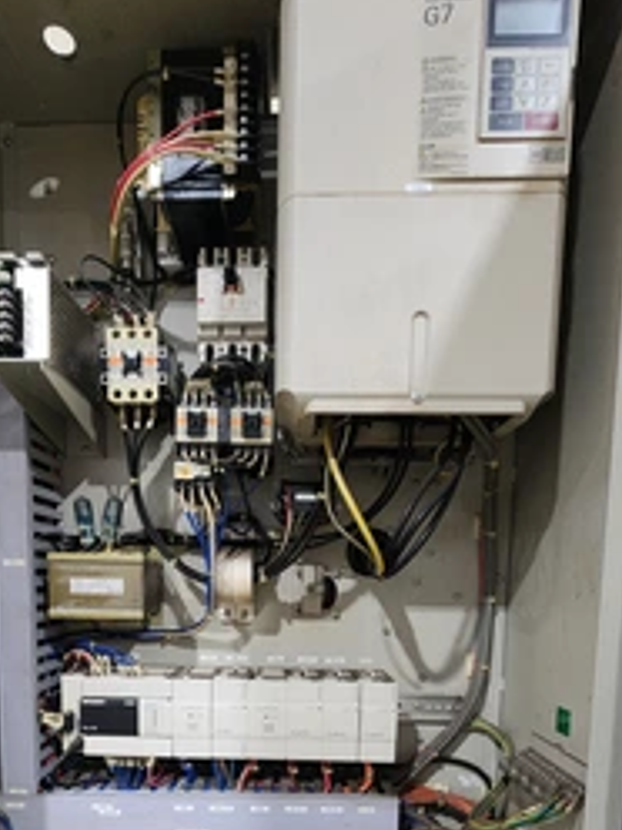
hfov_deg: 63.2
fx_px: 503
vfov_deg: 72.9
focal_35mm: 21
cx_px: 271
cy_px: 633
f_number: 2.2
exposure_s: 1/30
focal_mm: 2.2
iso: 640
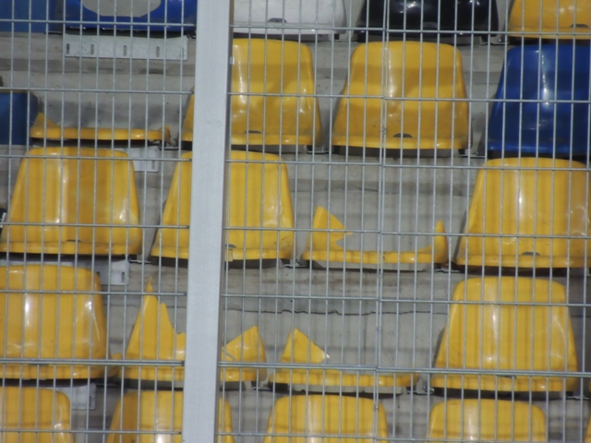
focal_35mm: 1000
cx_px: 296
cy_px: 222
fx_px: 17073
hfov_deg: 2.0
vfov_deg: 1.5
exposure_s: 1/40
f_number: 5.9
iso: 800
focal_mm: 180
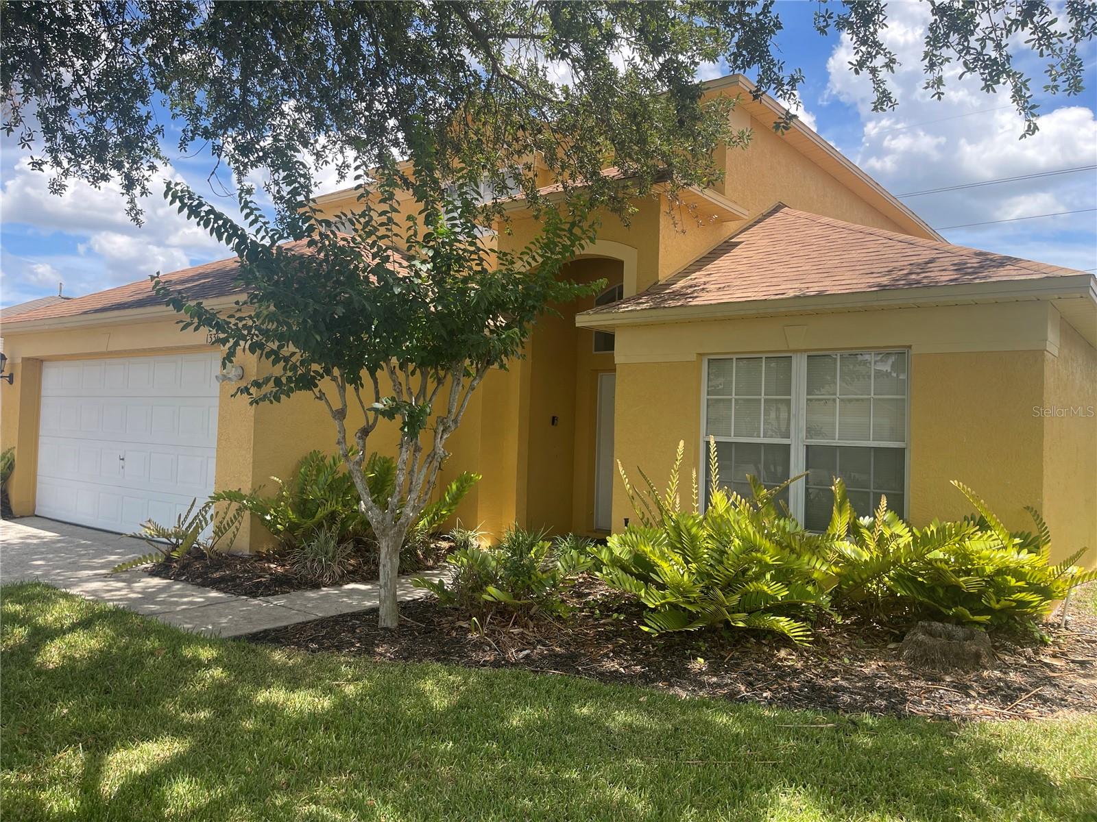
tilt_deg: +1.9
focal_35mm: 25
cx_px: 548
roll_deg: -2.5
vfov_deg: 54.9
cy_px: 411
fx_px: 792
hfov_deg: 69.4
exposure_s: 1/1252
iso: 32
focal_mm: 5.1
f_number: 1.6
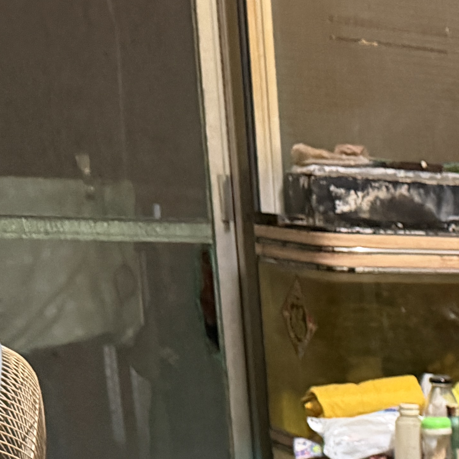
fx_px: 1260
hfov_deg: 16.5
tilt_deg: -17.3
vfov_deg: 19.1
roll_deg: -4.1
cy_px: 597
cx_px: 880
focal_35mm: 84
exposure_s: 1/40
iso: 1000
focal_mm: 6.76
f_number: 1.78
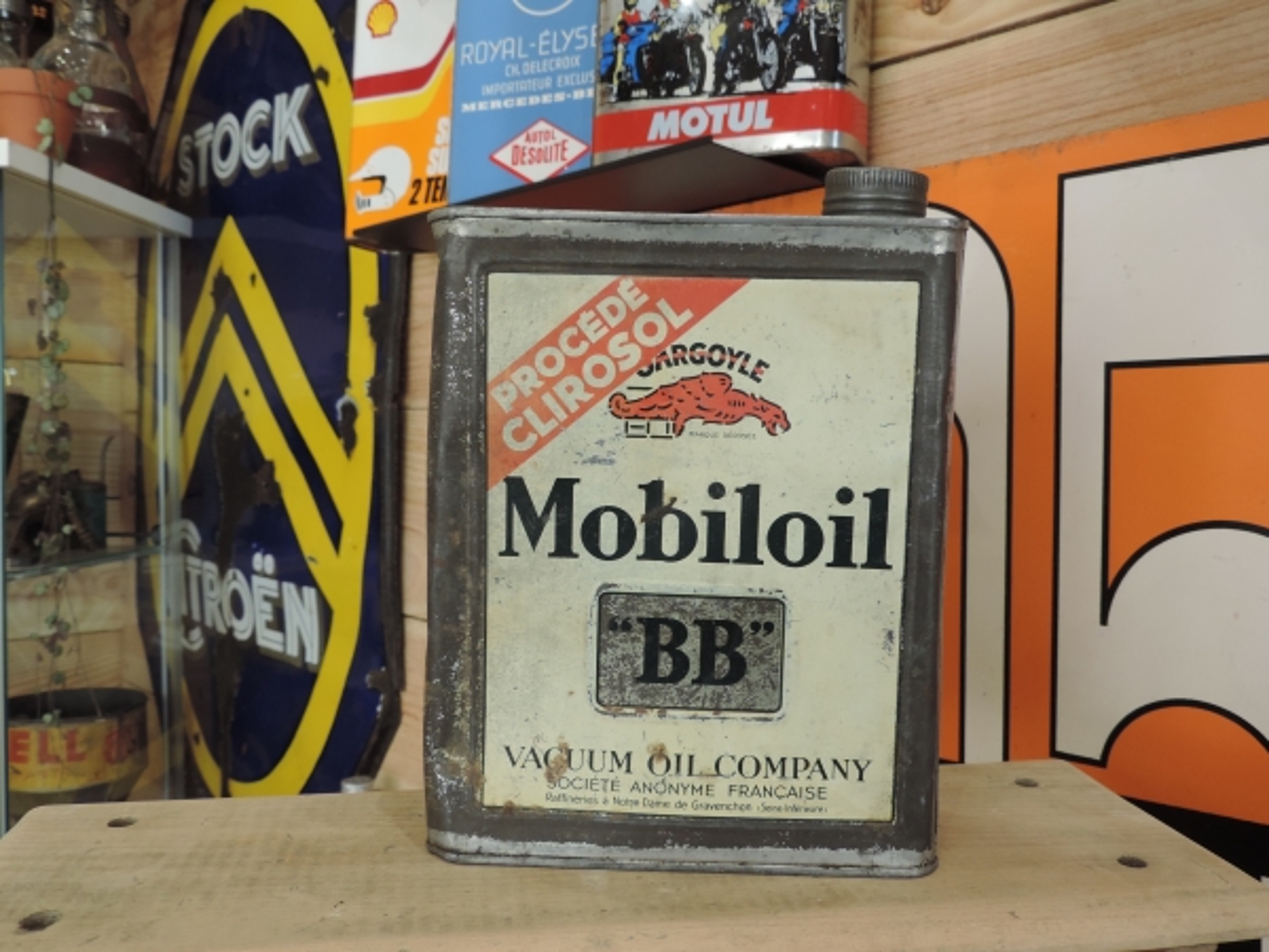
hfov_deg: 60.0
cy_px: 476
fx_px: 1100
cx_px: 634
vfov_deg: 46.8
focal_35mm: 30
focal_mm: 5.3
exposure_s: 1/30
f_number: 3.1
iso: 160
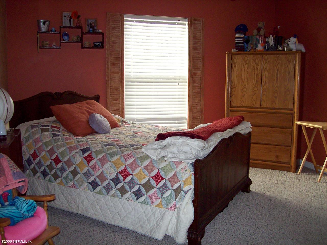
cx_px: 164
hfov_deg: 51.4
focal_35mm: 36
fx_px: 340
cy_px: 122
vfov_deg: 39.6
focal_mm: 6
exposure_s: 1/64
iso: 140
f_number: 2.7
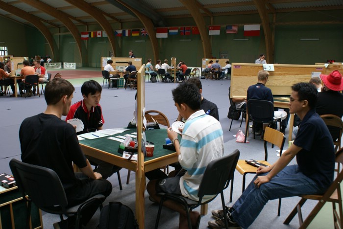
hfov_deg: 57.2
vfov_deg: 40.0
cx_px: 172
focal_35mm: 33
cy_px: 114
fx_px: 315
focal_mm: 22
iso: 200
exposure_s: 1/30
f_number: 5.6
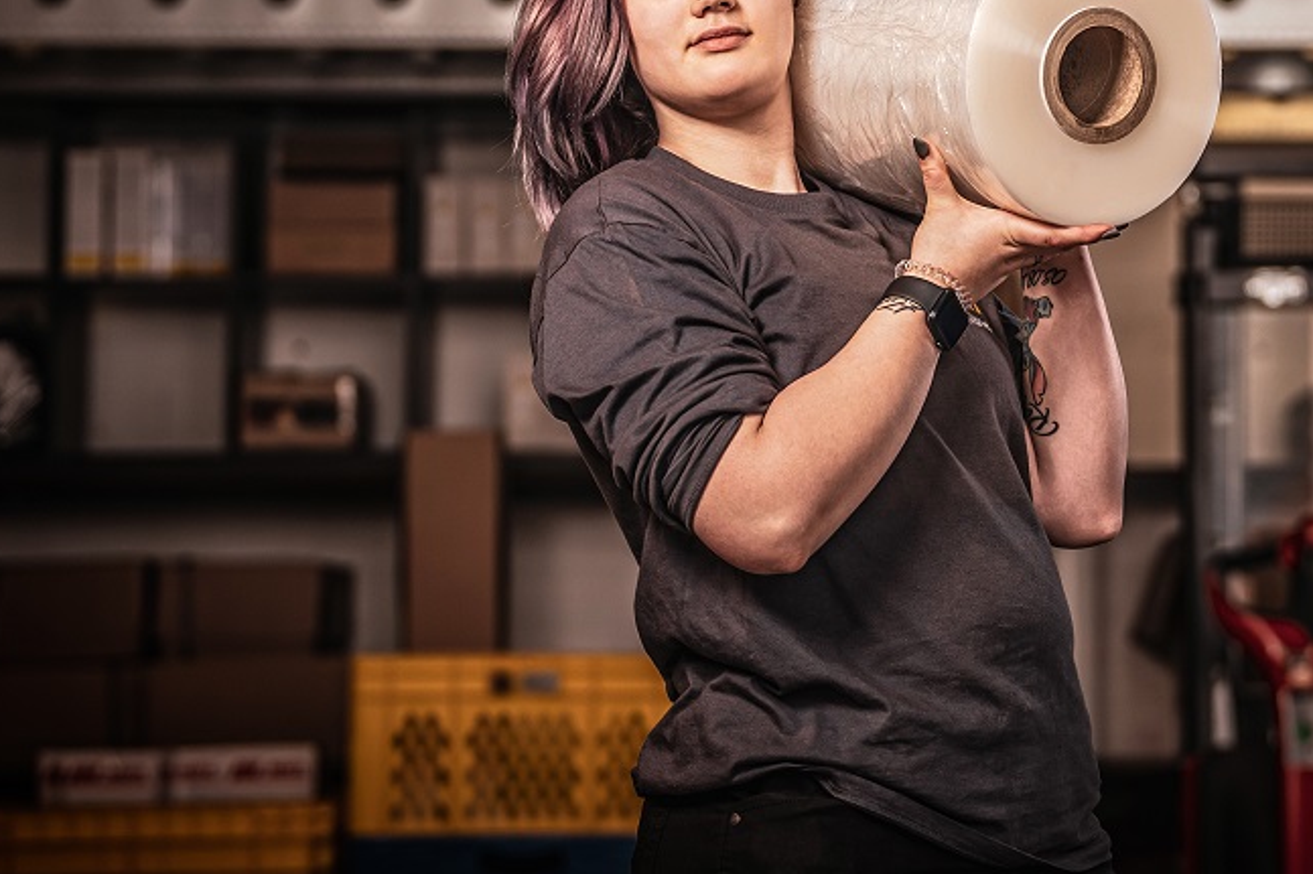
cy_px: 128
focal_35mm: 128
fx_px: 4667
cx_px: 911
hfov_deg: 16.0
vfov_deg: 10.7
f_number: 2.5
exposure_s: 1/400
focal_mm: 69
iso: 100
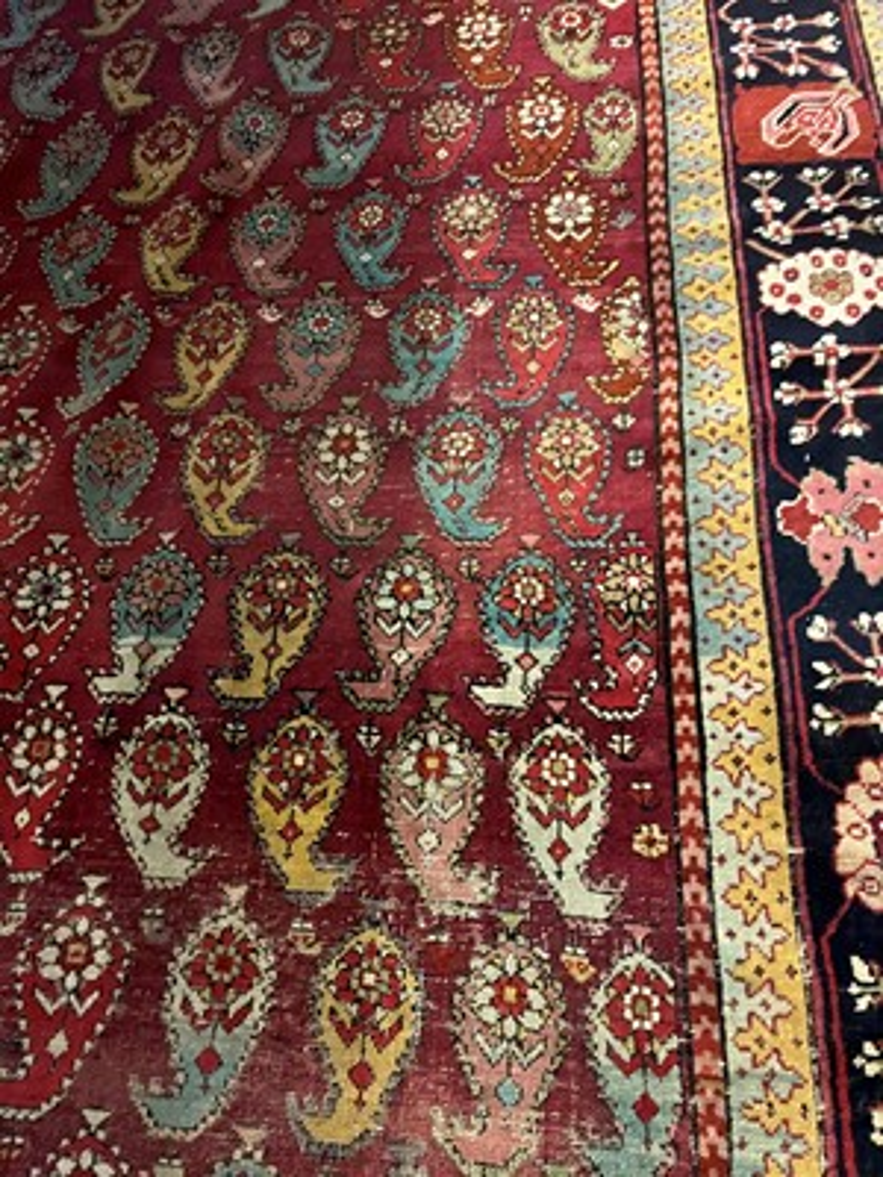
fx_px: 884
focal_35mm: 26
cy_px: 588
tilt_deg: -63.7
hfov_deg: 53.1
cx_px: 442
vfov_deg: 67.3
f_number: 1.6
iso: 640
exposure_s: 1/33
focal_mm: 5.1
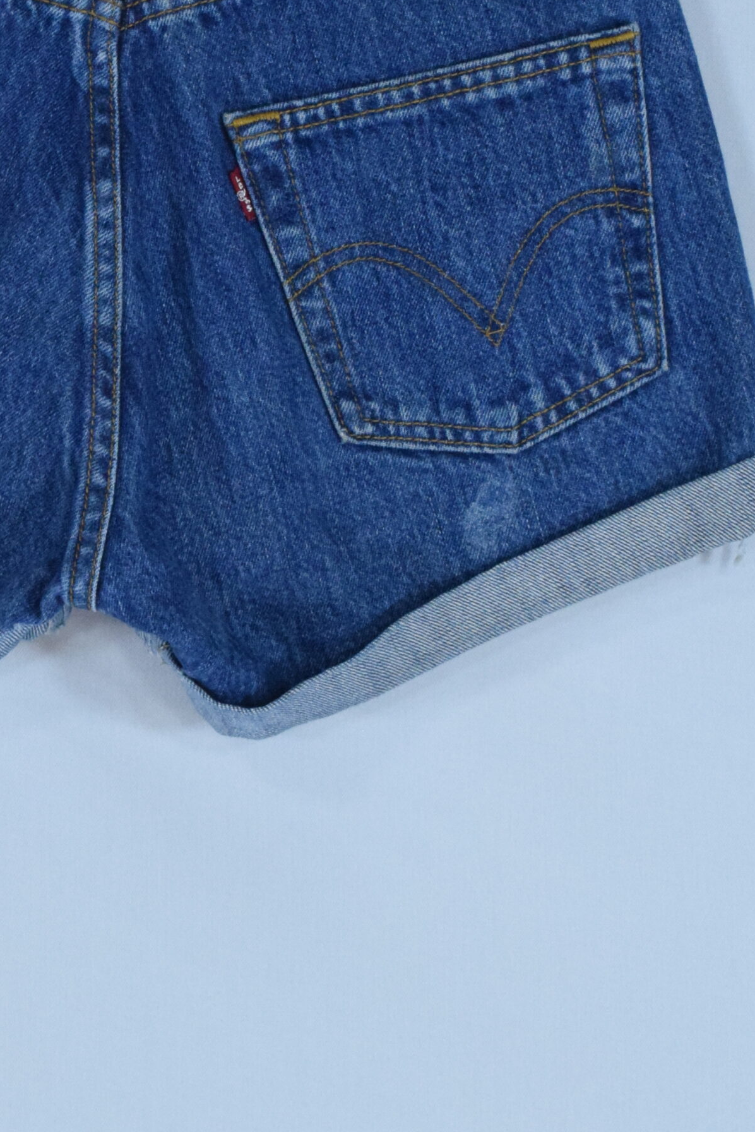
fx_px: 4213
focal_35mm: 134
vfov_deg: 15.1
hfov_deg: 10.2
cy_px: 88
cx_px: 54
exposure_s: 1/200
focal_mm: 40
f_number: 13
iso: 3200
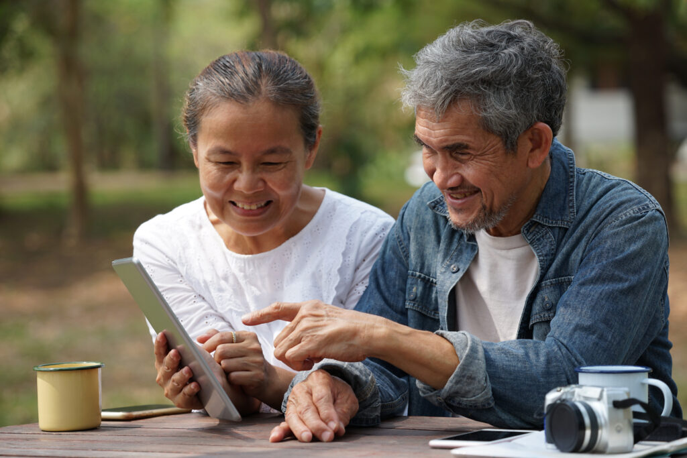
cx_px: 344
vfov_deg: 9.4
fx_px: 2786
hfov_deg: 14.1
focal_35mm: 146
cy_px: 229
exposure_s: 1/400
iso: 160
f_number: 5
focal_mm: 146
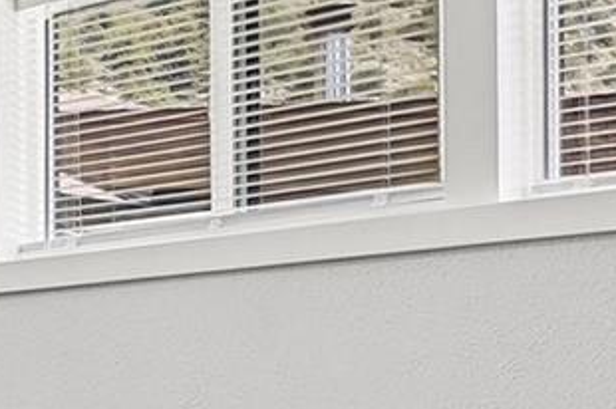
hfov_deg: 16.5
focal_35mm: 93
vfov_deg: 14.1
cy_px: 514
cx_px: -632
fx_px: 1590
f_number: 8
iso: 400
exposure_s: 1/25
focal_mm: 12
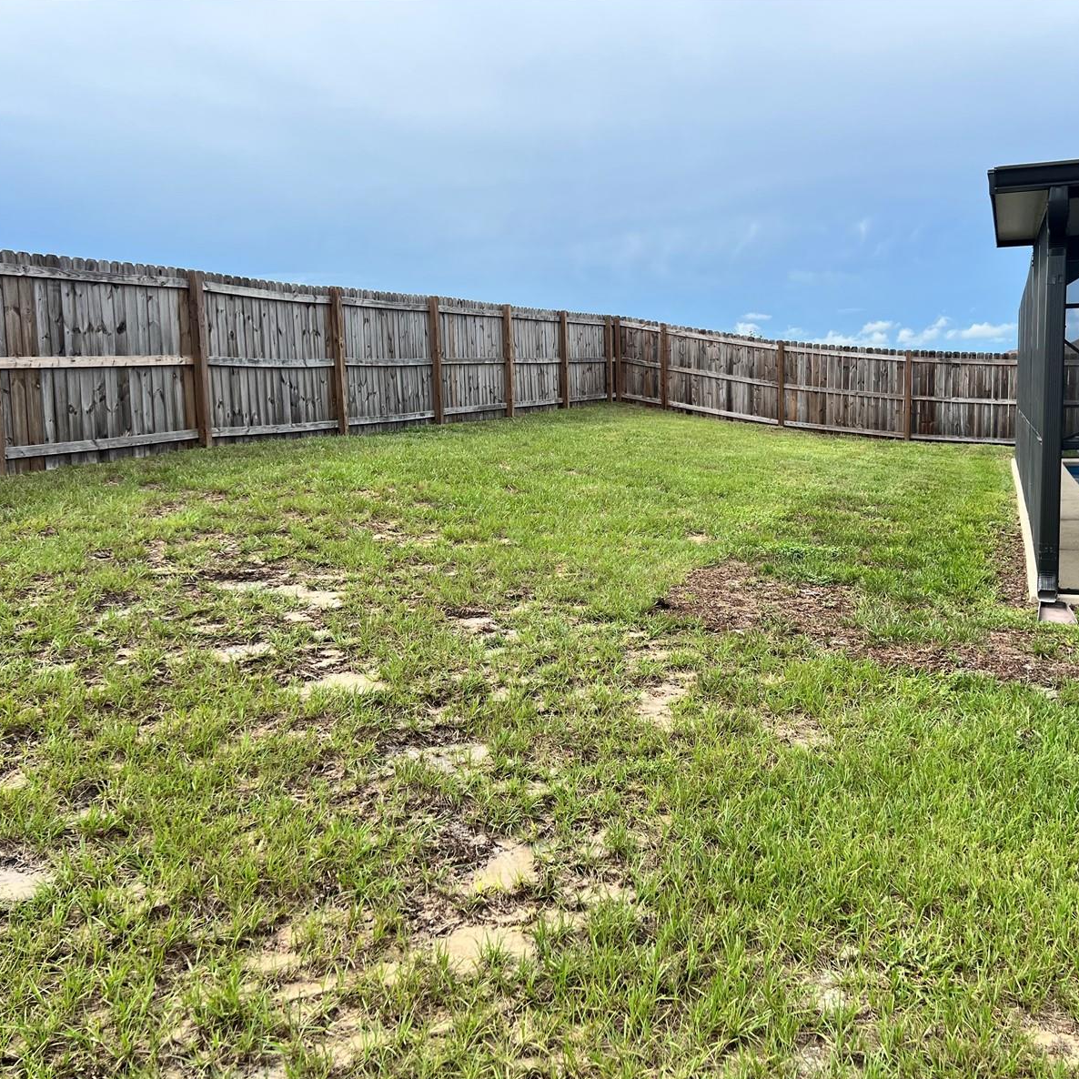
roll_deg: +1.9
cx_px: 612
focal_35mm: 31
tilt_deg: -7.6
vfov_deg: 52.5
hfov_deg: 52.4
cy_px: 540
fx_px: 1093
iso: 50
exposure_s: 1/2457
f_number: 1.5
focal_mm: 5.7
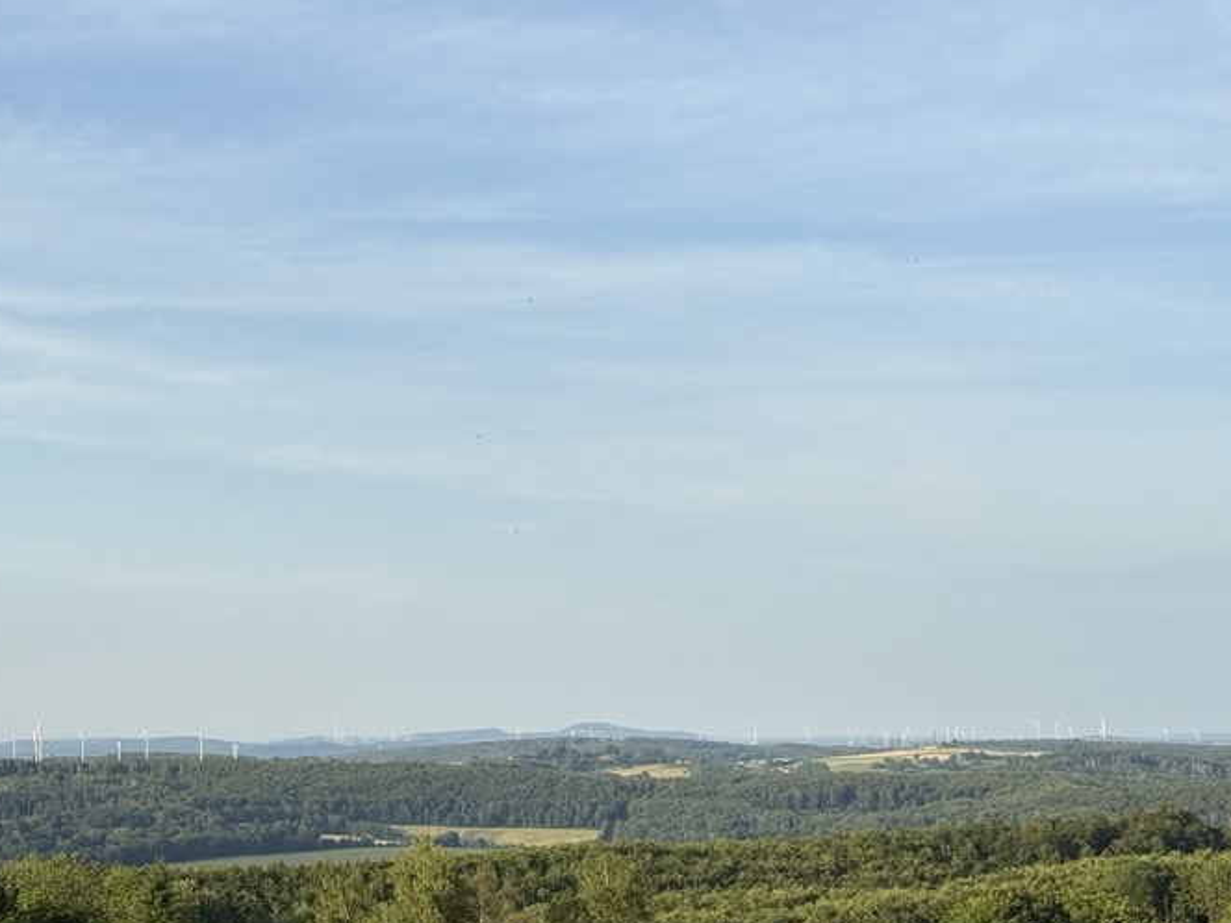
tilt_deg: +0.5
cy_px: 697
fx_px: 2632
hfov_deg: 26.3
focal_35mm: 74
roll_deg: -0.5
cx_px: 654
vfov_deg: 19.7
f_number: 1.78
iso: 64
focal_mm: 6.76
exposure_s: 1/2667
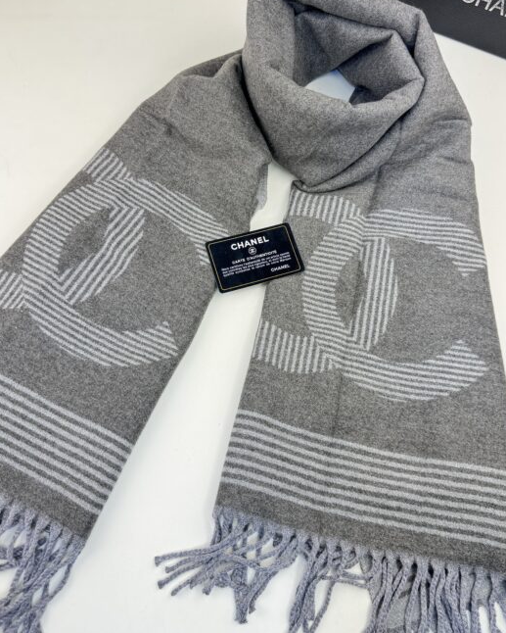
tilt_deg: -67.0
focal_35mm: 29
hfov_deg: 49.9
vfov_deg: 60.4
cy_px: 290
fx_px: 543
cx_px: 276
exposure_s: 1/131
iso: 80
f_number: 1.78
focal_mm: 6.76
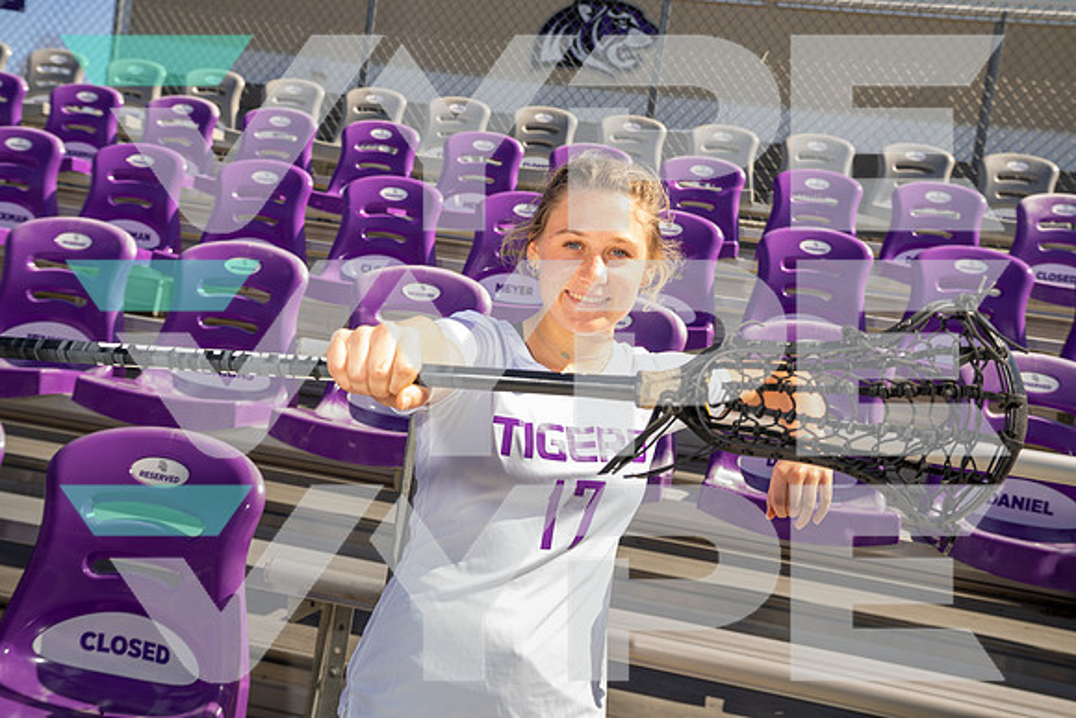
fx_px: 1136
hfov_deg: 50.7
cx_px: 538
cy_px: 359
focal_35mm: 38
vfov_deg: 35.1
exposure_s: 1/125
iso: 100
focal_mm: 38
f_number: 7.1
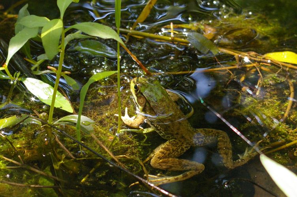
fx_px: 680
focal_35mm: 82
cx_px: 148
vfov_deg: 16.5
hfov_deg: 24.6
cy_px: 98
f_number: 8
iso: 800
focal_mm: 55
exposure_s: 1/60
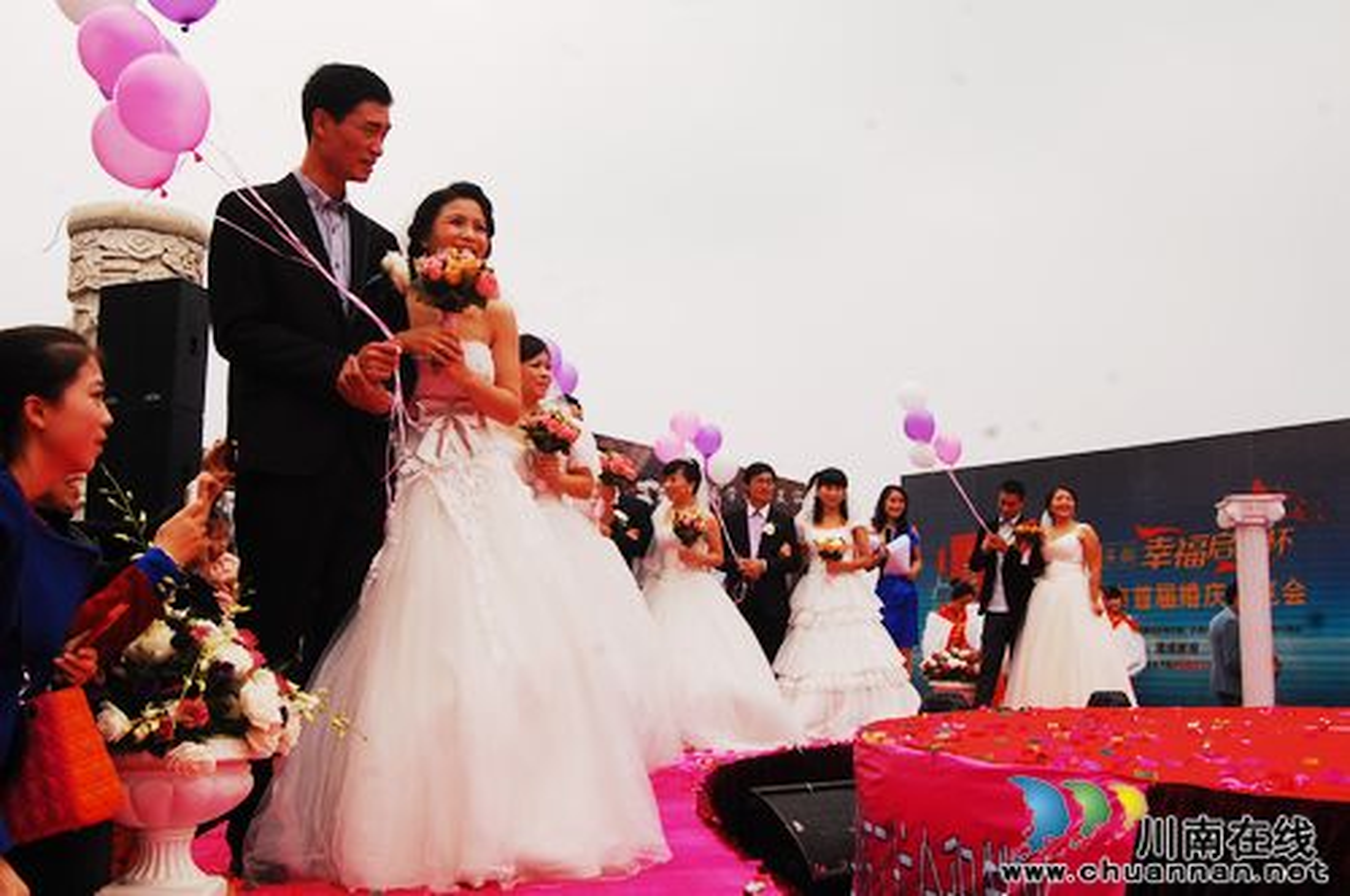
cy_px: 448
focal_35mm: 39
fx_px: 1461
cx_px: 675
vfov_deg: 34.1
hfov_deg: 49.6
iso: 400
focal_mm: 26
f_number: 10
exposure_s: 1/400
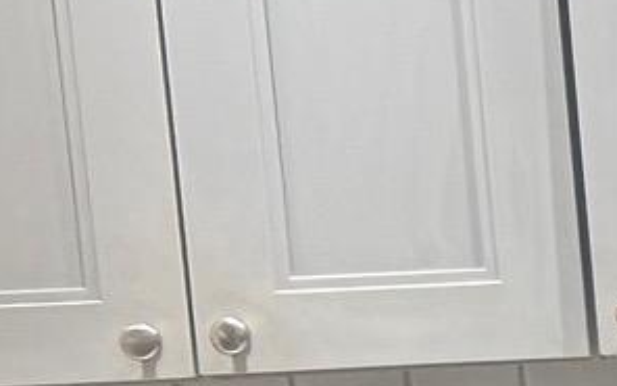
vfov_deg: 7.4
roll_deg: +2.6
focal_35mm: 176
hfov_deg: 9.5
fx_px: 2959
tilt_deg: -4.1
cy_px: 505
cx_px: 1797
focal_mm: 6.76
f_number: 1.78
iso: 160
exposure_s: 1/60
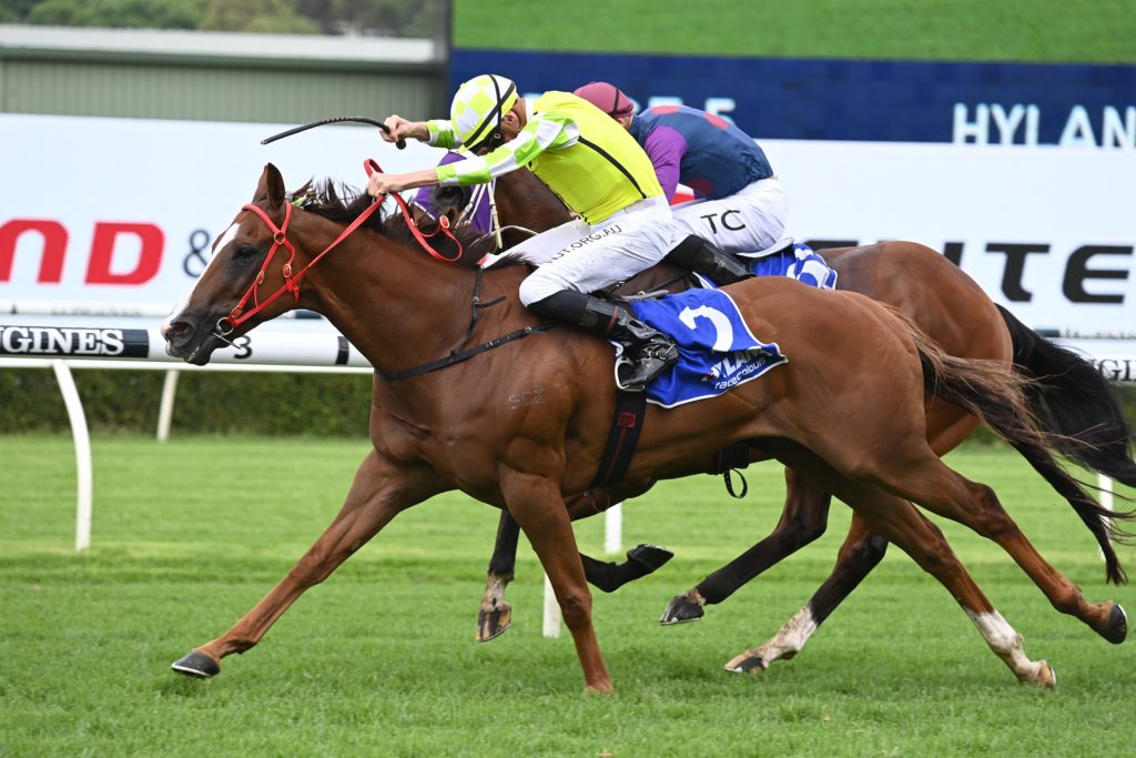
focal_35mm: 220
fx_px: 6943
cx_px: 568
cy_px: 379
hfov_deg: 9.4
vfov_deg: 6.2
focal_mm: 220
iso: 1000
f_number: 5.3
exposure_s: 1/1600
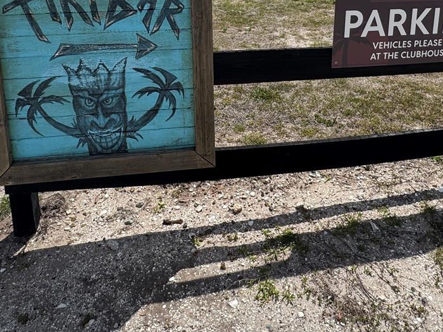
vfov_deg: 40.1
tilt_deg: -12.1
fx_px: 410
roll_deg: -0.7
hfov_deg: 56.8
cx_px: 234
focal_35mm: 32
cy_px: 19
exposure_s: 1/2415
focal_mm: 2.22
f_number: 2.2
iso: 50
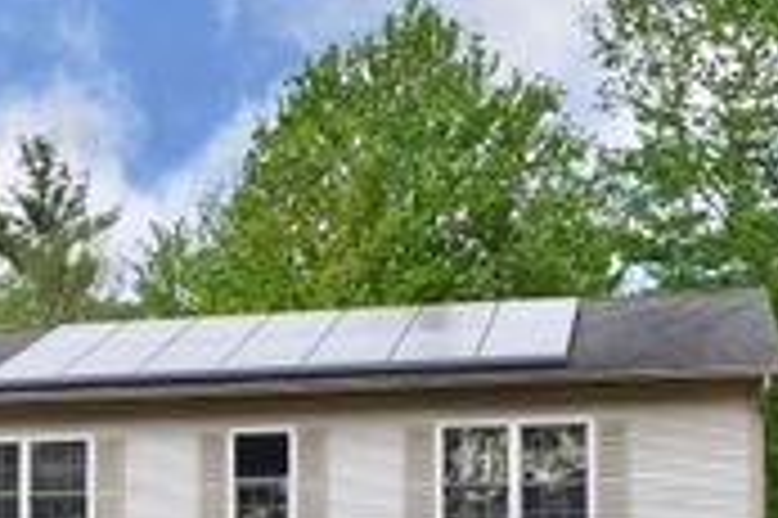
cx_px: 108
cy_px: 601
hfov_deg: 25.4
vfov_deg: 16.8
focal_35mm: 78
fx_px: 1684
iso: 200
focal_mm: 18
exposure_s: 1/160
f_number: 6.3
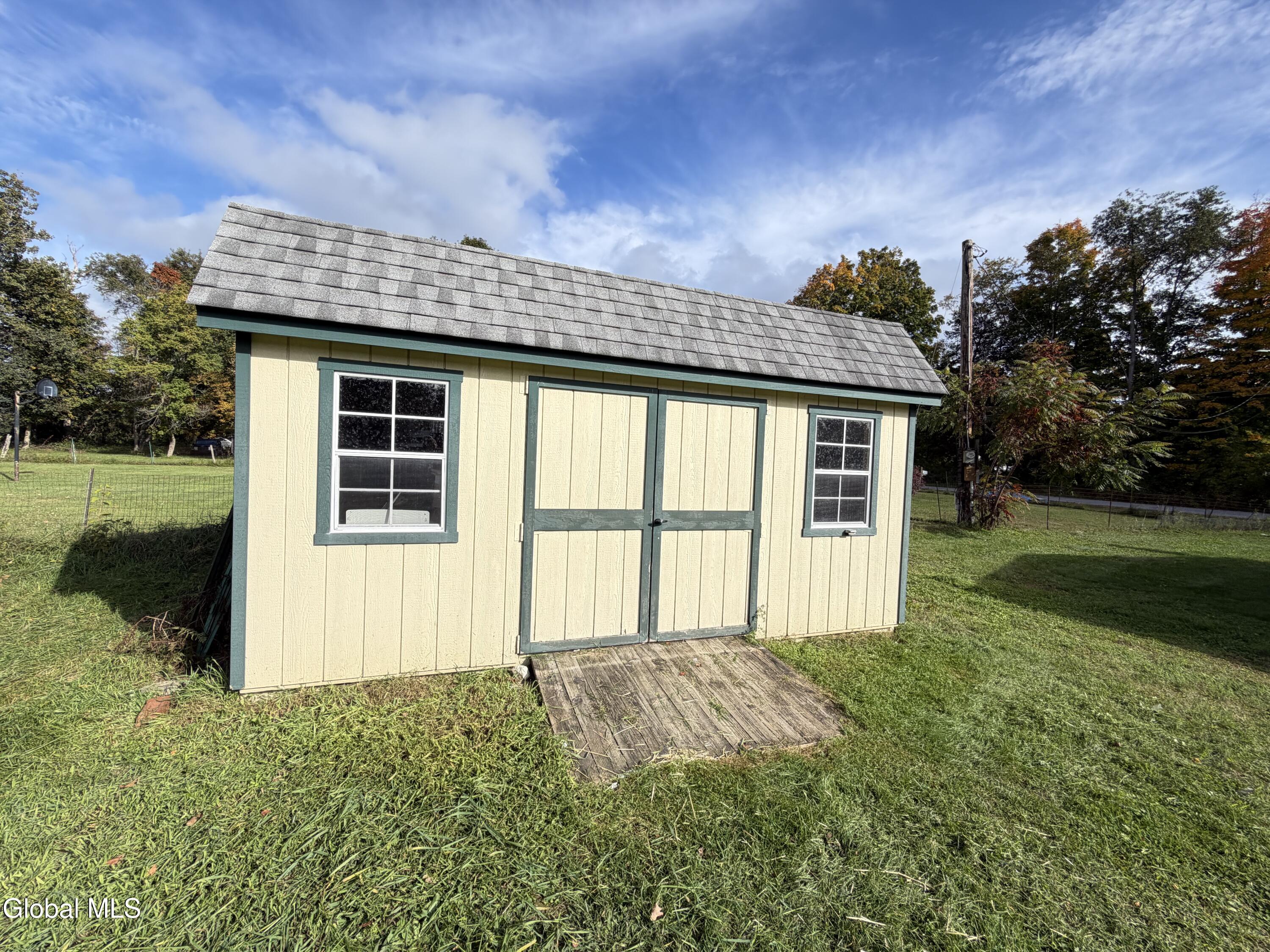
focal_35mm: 14
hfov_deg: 102.1
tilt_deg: -1.9
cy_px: 476
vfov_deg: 85.7
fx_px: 514
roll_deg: -1.7
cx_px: 635
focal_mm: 2.22
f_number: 2.2
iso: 25
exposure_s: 1/770
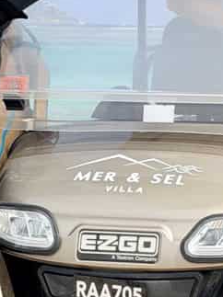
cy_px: 140
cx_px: 248
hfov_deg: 7.1
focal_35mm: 208
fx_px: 1788
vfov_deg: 9.5
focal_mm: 6.8
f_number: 1.8
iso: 80
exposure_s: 1/7874
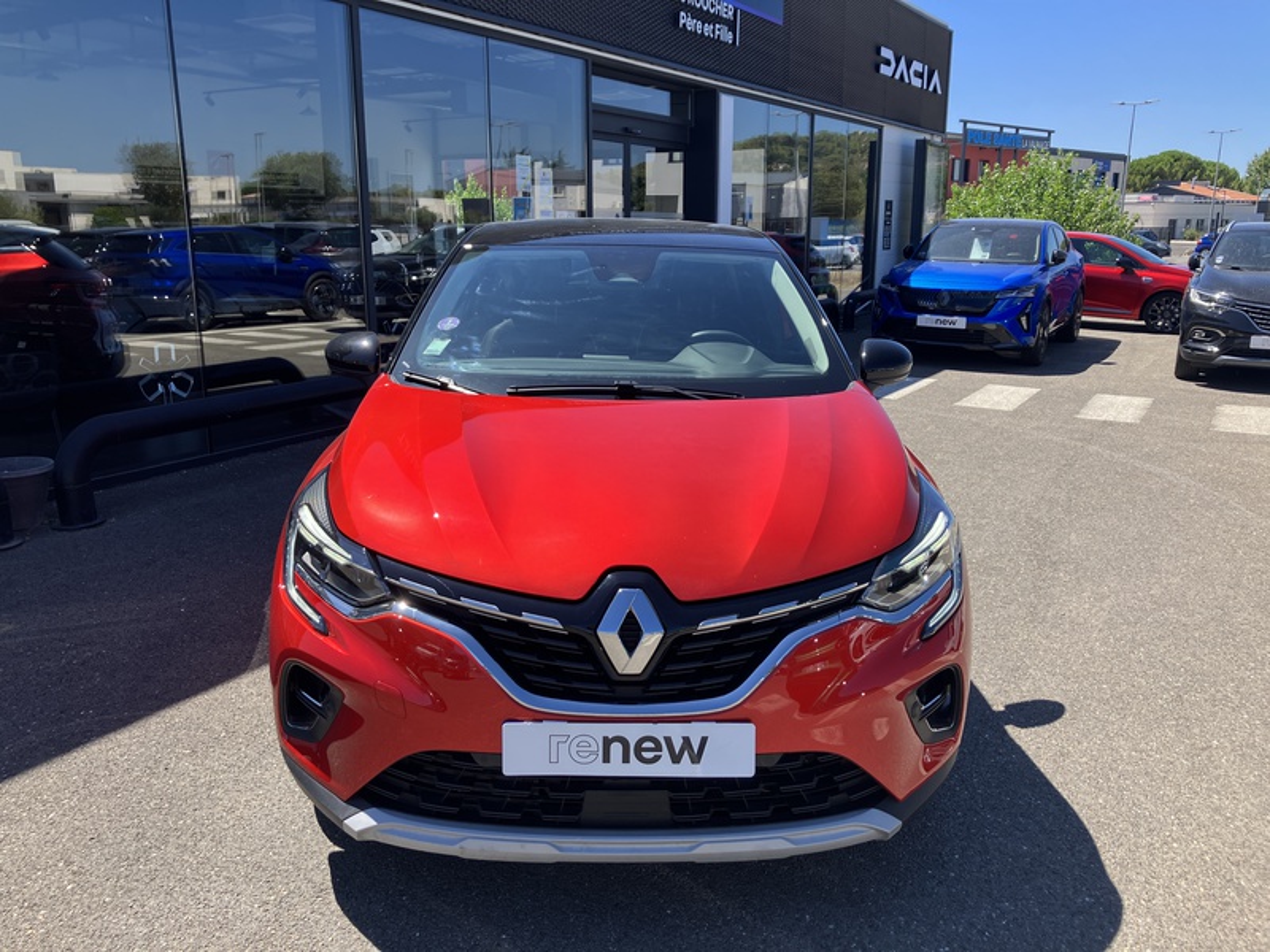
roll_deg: +0.2
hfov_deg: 63.4
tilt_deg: -12.9
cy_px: 476
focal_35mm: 28
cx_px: 635
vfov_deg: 49.7
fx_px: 1027
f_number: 1.8
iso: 32
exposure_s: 1/852
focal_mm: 3.99
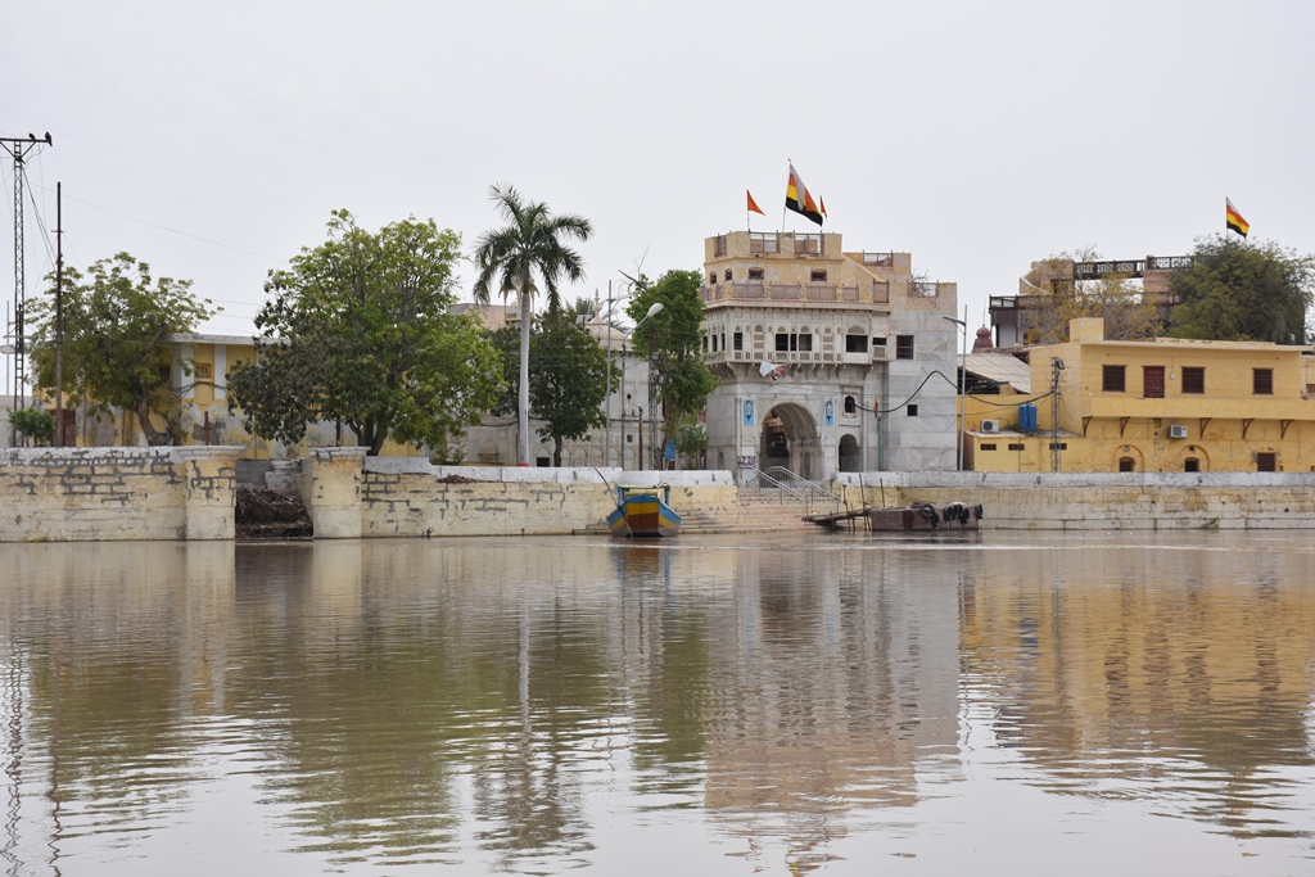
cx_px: 658
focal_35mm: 72
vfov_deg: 18.9
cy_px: 438
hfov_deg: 28.1
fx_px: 2630
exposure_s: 1/500
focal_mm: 48
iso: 160
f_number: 8
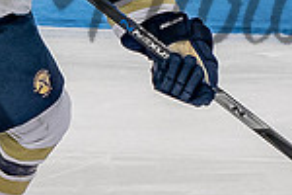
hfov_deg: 1.8
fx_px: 9489
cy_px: 9
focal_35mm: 1170
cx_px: 98
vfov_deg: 1.2
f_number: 3.2
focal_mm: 102
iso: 1600
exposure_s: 1/800
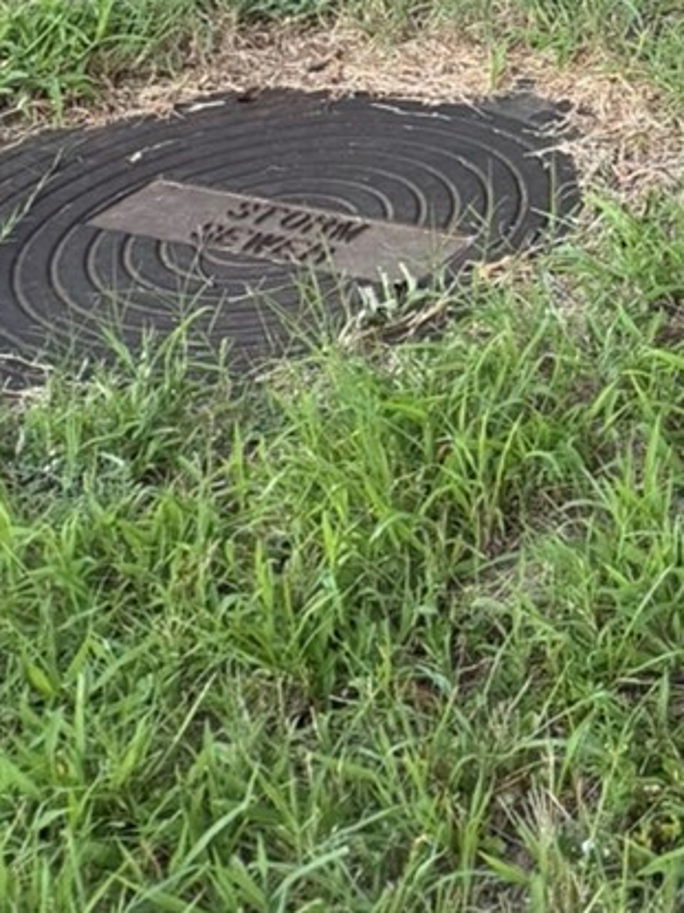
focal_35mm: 111
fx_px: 2926
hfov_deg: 11.7
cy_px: -790
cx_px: 1463
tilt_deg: -7.0
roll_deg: -0.3
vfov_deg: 15.1
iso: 100
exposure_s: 1/488
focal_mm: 6.76
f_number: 1.78
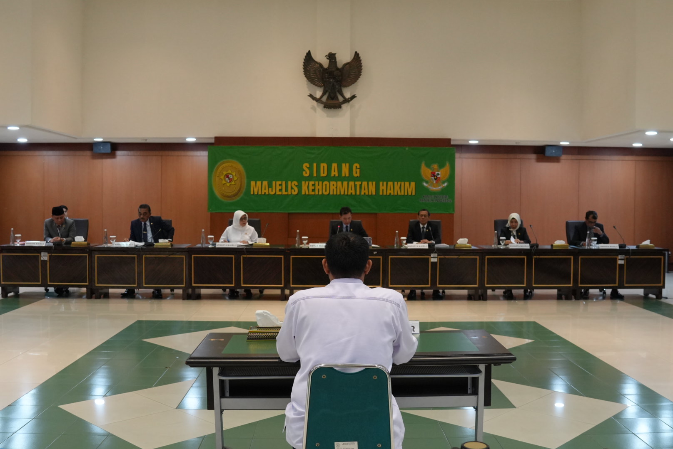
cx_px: 336
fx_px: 673
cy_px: 224
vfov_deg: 36.9
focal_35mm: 36
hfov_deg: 53.1
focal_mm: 24
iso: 2500
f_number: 4
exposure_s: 1/160
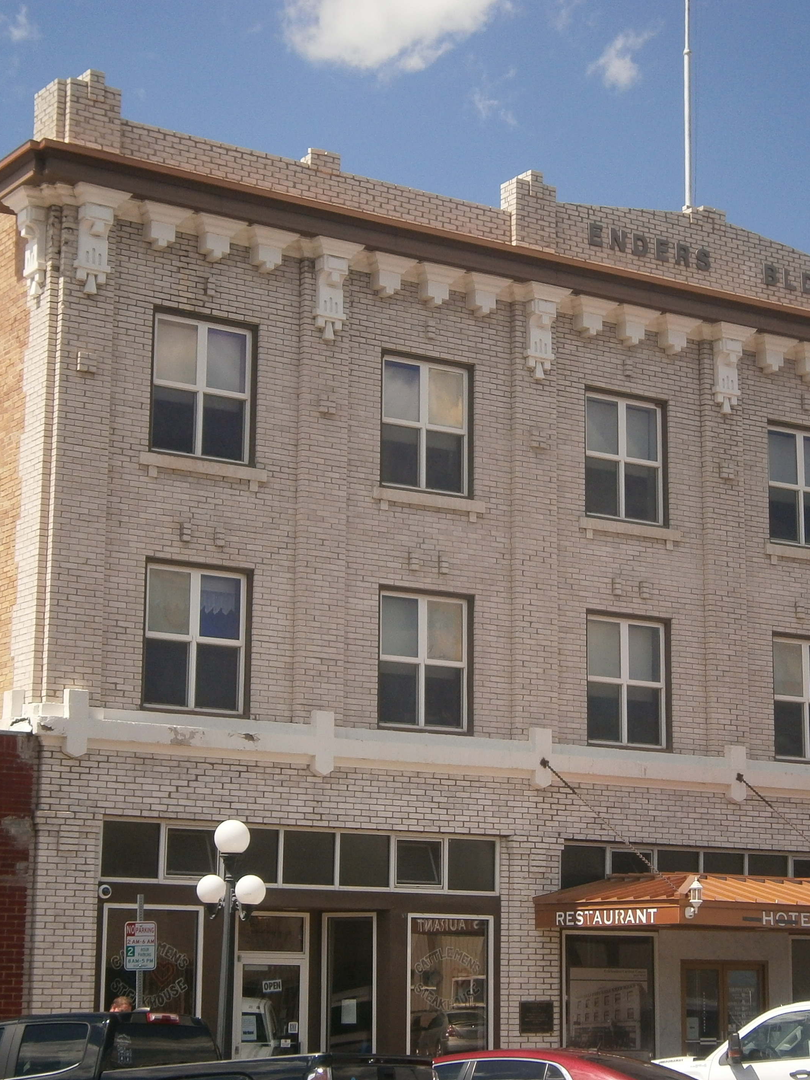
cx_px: 489
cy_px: 593
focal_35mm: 71
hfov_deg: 20.7
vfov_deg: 27.4
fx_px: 2215
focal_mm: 8.3
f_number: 3.4
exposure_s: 1/1000
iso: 80
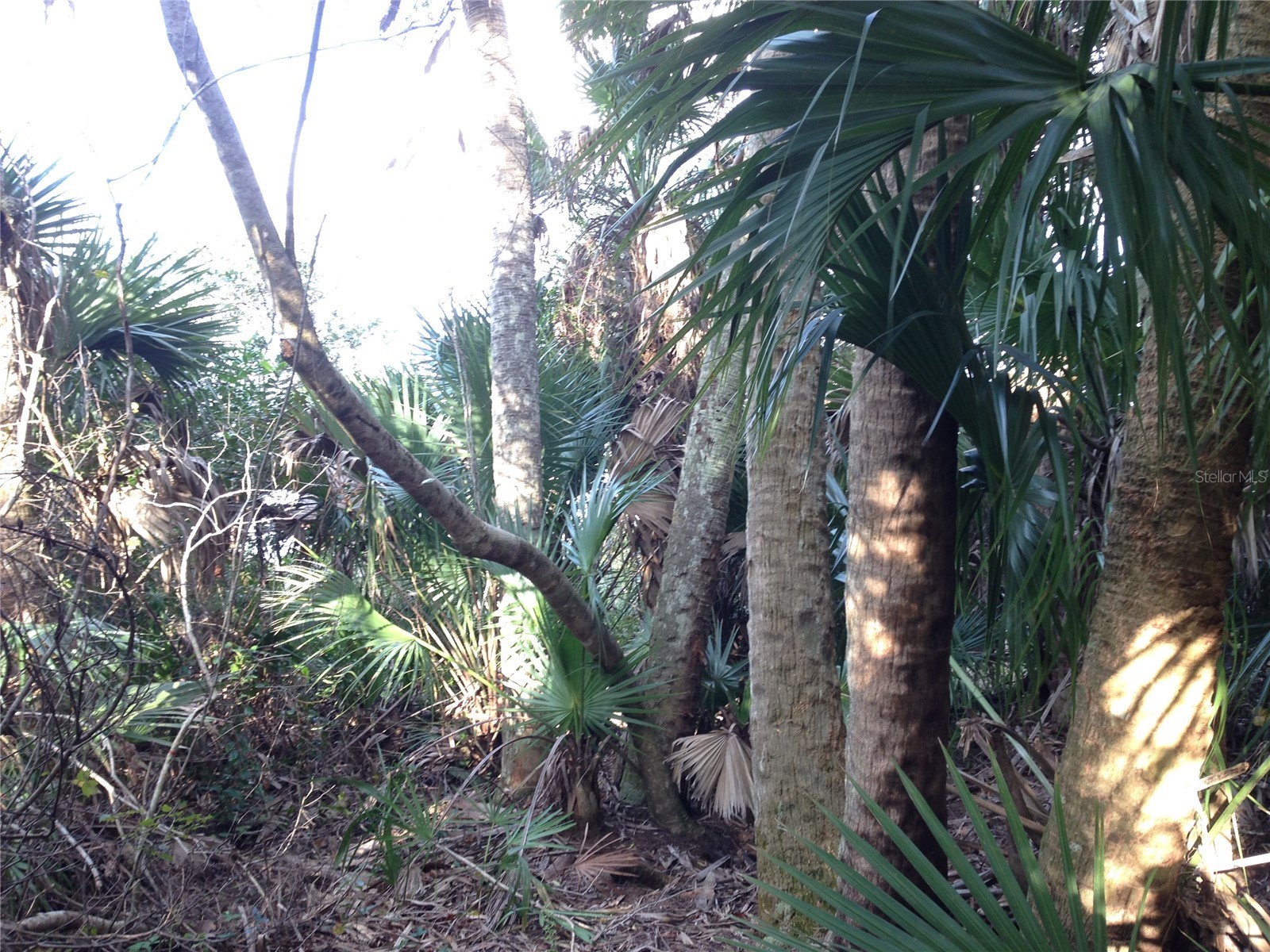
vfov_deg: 42.9
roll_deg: +1.0
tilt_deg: +5.5
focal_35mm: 33
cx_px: 635
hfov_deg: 55.4
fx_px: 1211
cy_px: 476
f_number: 2.4
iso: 64
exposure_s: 1/40
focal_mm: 4.12
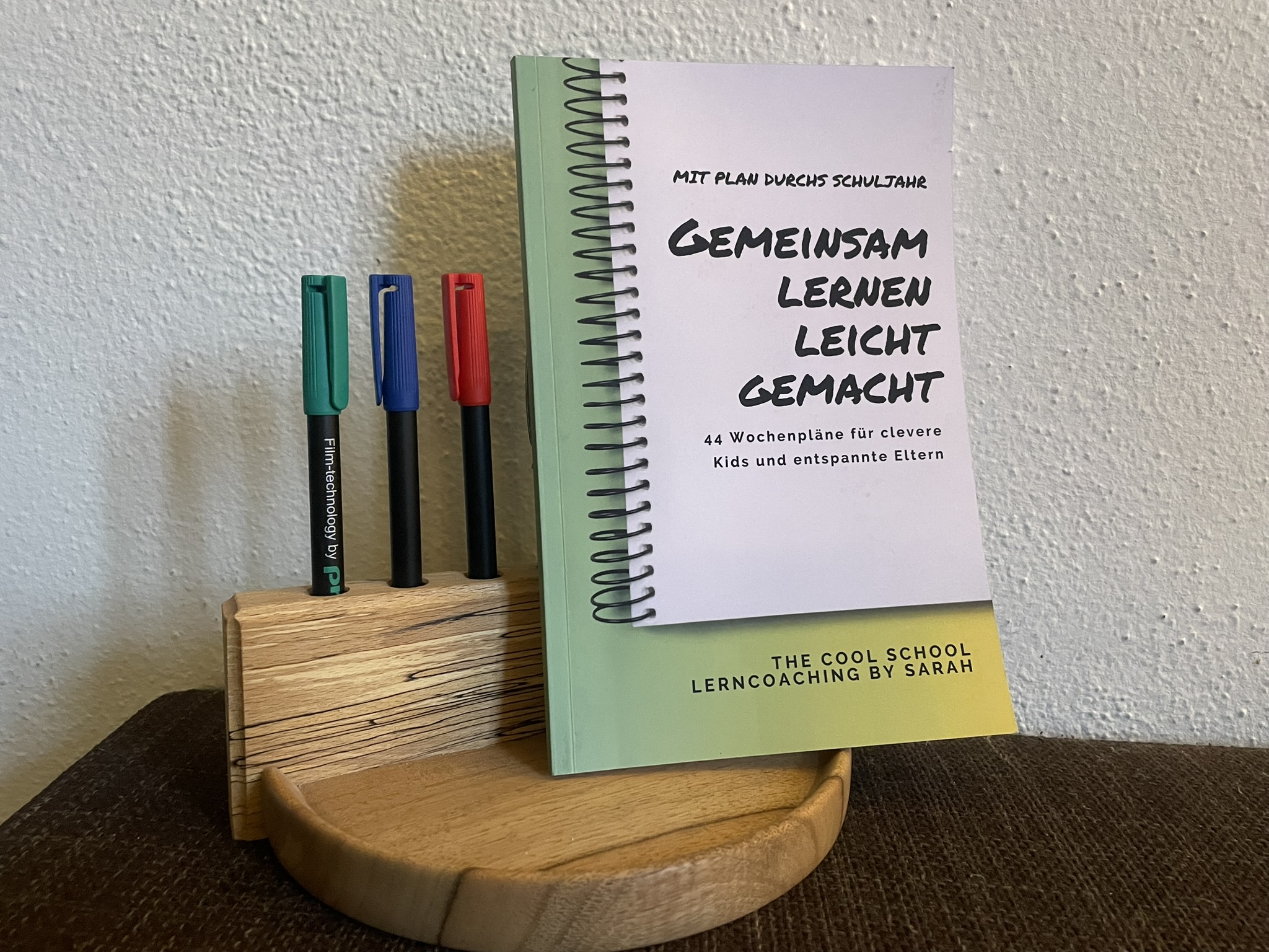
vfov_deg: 53.1
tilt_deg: -11.2
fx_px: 953
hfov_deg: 67.3
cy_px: 476
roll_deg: -1.7
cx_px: 634
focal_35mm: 26
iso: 500
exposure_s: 1/50
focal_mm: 4.2
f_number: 1.6
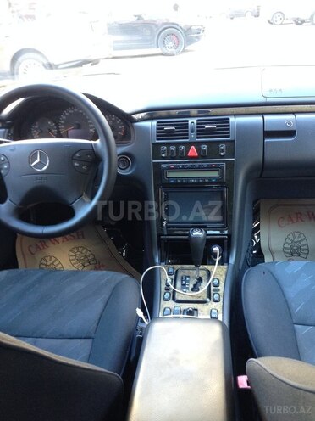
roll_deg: +4.4
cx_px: 158
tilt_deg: -23.2
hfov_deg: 42.9
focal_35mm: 33
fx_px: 400
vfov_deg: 55.4
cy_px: 210
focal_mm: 4.12
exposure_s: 1/20
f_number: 2.4
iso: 125
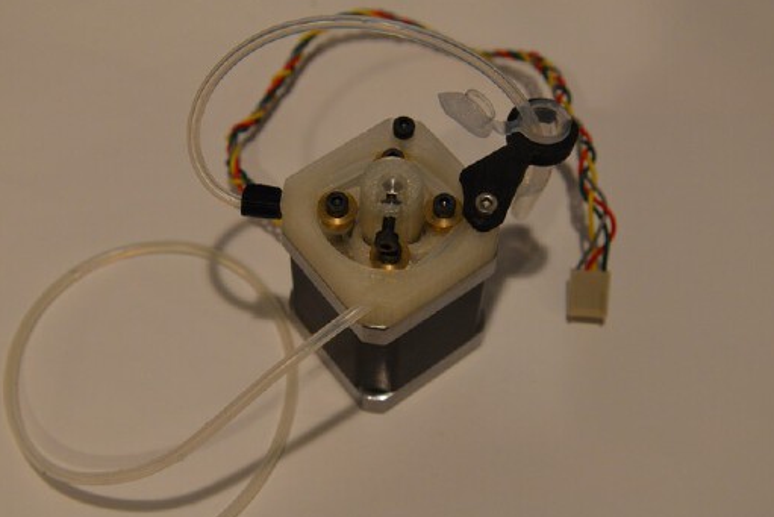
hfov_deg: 32.9
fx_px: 1312
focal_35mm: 61
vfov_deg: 22.3
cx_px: 376
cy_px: 271
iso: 3200
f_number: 6.3
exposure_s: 1/160
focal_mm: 52
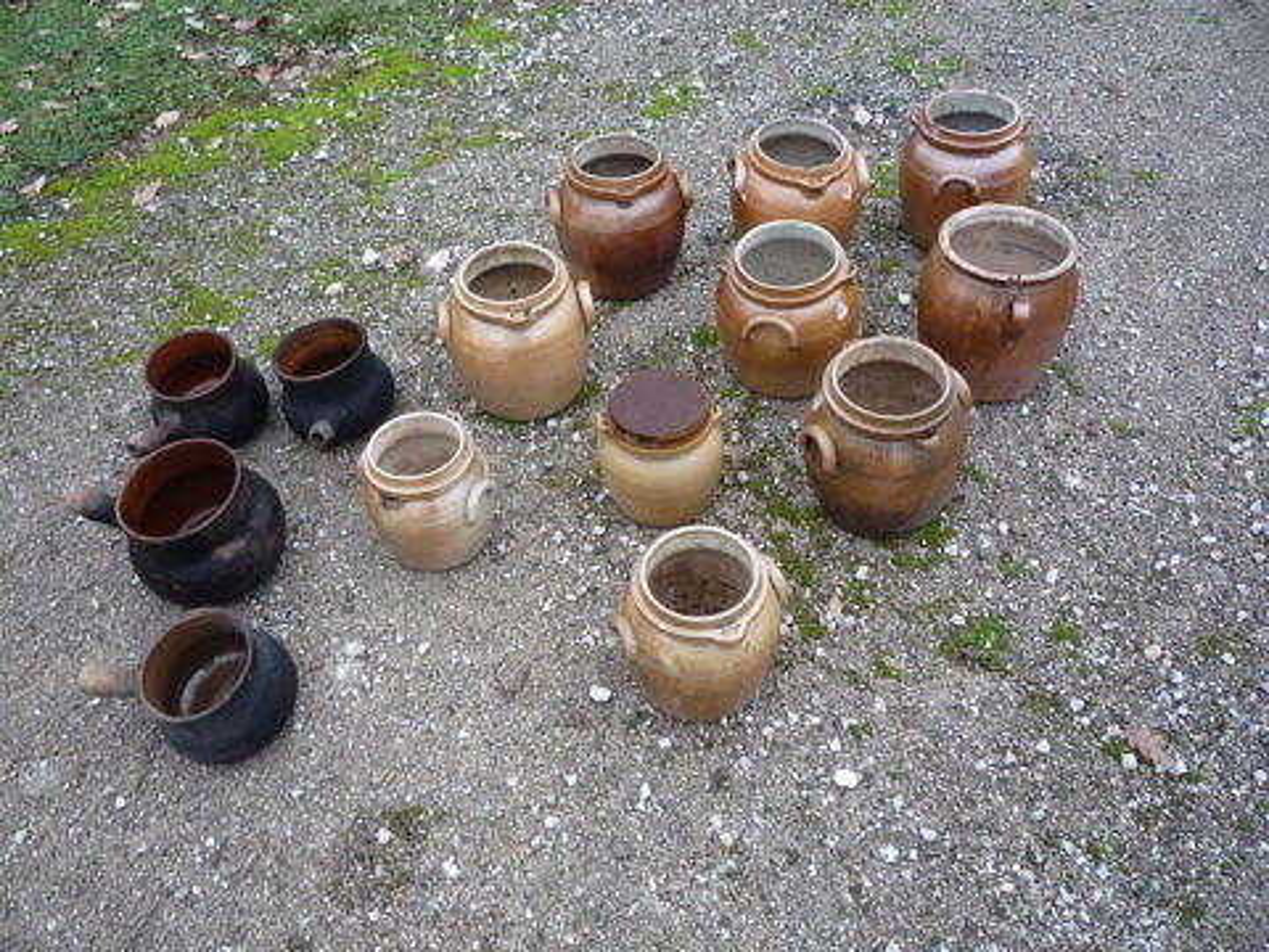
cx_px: 634
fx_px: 1100
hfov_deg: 60.0
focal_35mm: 30
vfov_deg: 46.8
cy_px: 476
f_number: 3.3
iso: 250
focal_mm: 5.2
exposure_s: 1/30
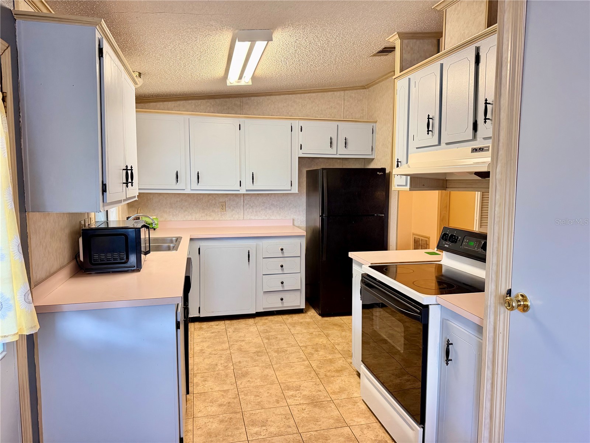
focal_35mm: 24
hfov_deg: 71.6
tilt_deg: -5.0
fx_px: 409
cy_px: 222
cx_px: 295
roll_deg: -0.7
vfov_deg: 56.8
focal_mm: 6.76
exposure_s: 1/60
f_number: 1.78
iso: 320
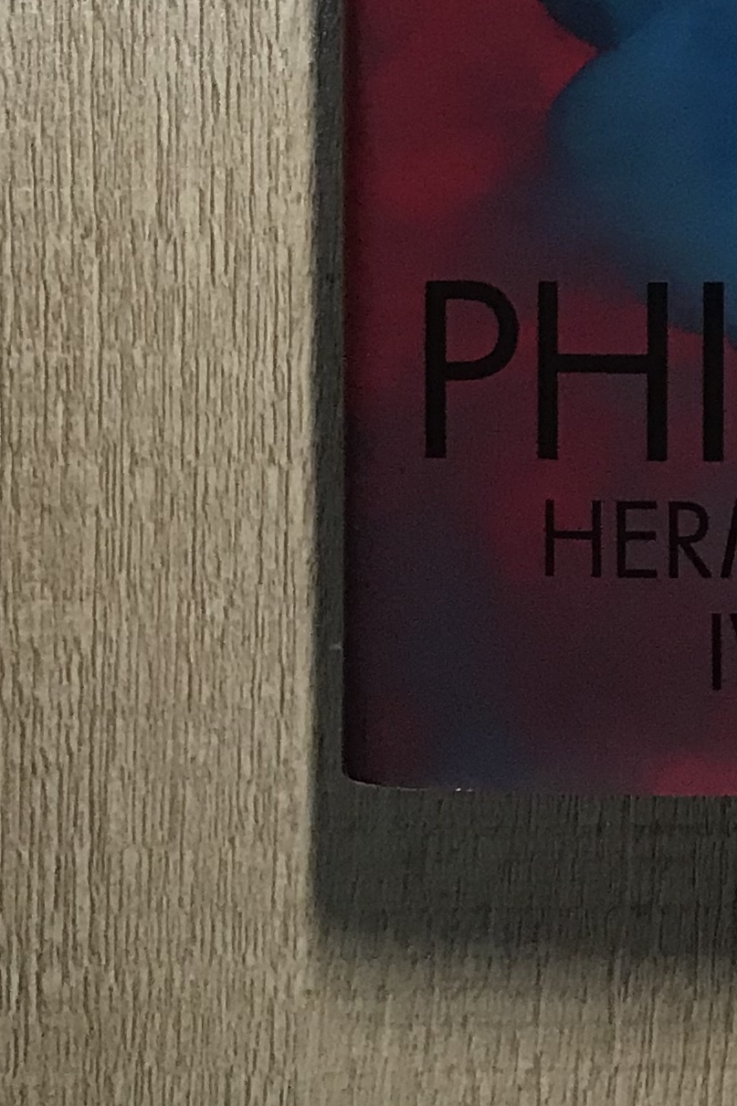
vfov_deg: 19.1
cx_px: 1226
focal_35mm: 97
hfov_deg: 13.0
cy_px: -418
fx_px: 2979
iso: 25
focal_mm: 3.99
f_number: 1.8
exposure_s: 1/33
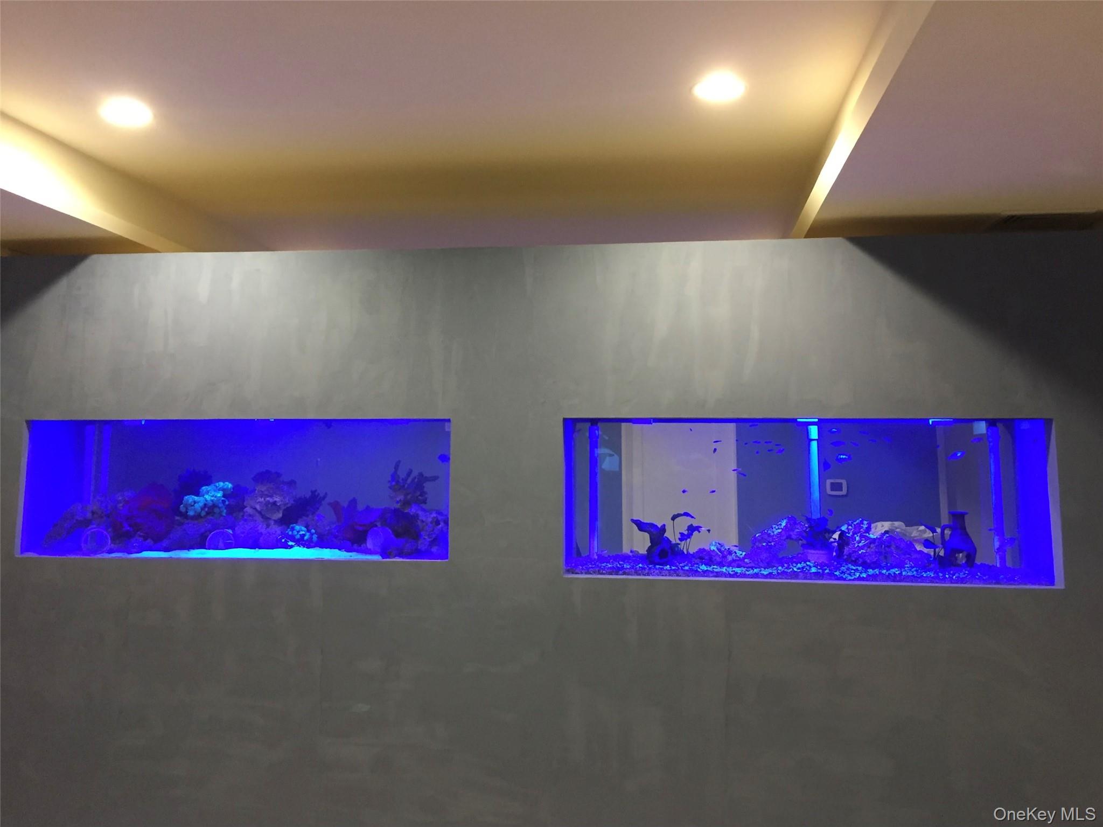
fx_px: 924
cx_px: 552
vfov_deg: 48.2
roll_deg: -1.1
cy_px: 414
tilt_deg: +3.4
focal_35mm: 29
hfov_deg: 61.7
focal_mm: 4.15
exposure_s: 1/24
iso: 250
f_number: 2.2
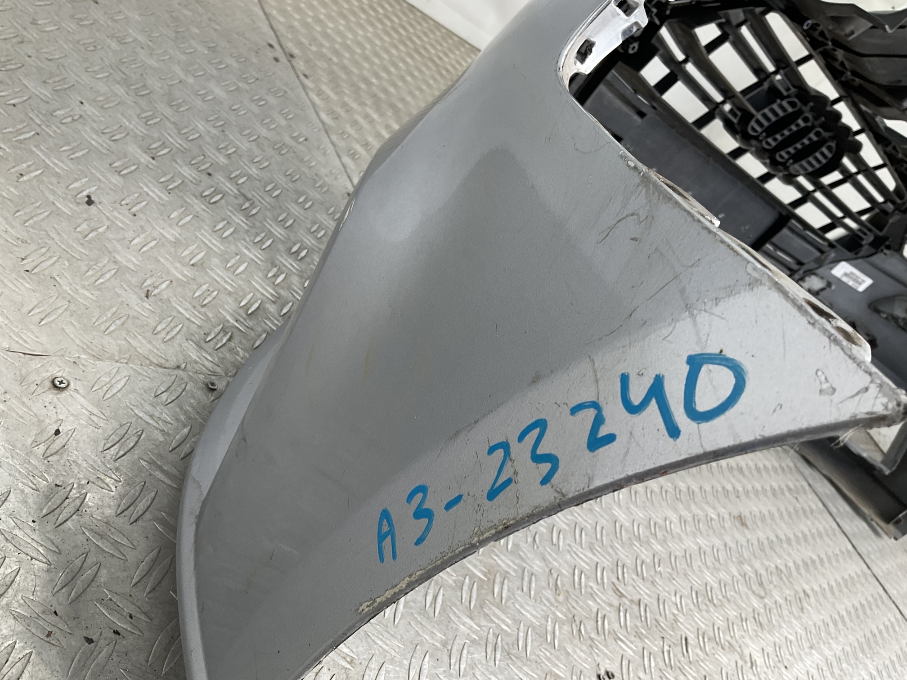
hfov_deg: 61.7
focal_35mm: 29
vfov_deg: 48.2
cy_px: 340
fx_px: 760
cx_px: 454
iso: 16
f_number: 1.8
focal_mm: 3
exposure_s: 1/105
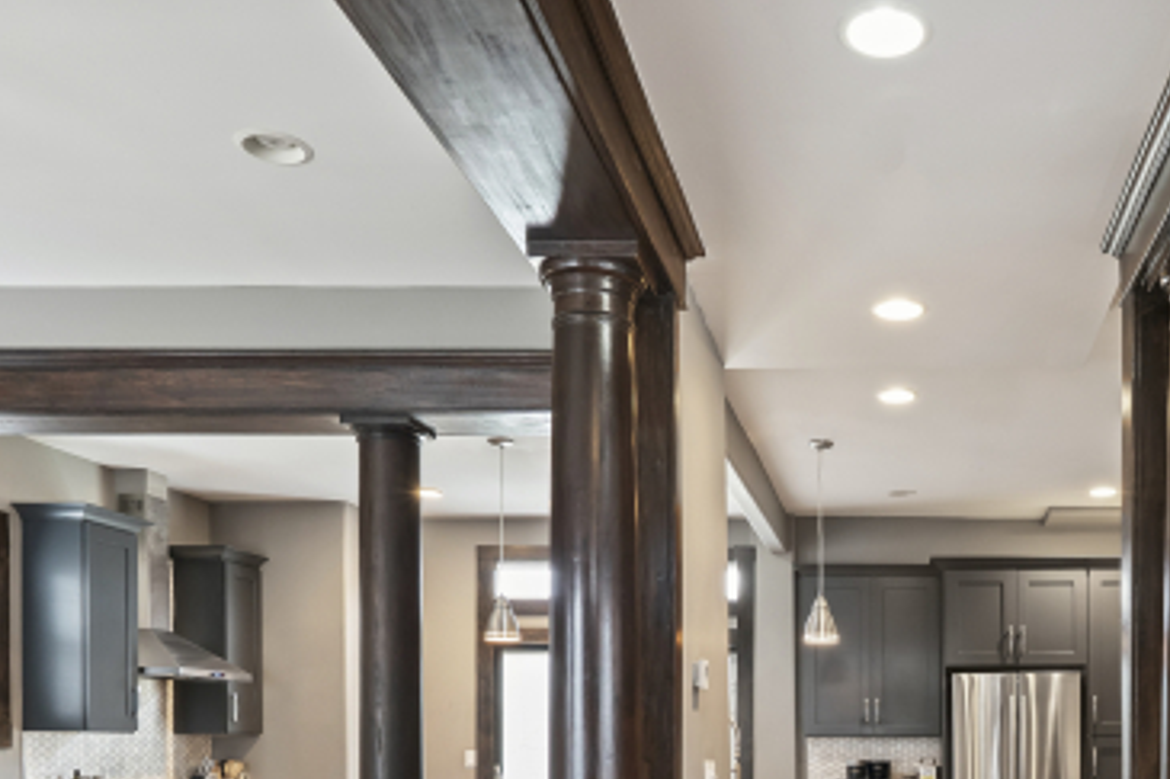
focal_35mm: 38
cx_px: 907
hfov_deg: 48.3
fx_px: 1235
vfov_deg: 32.2
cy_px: 779
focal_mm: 18.5
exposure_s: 1/2.5
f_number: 7.1
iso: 1600
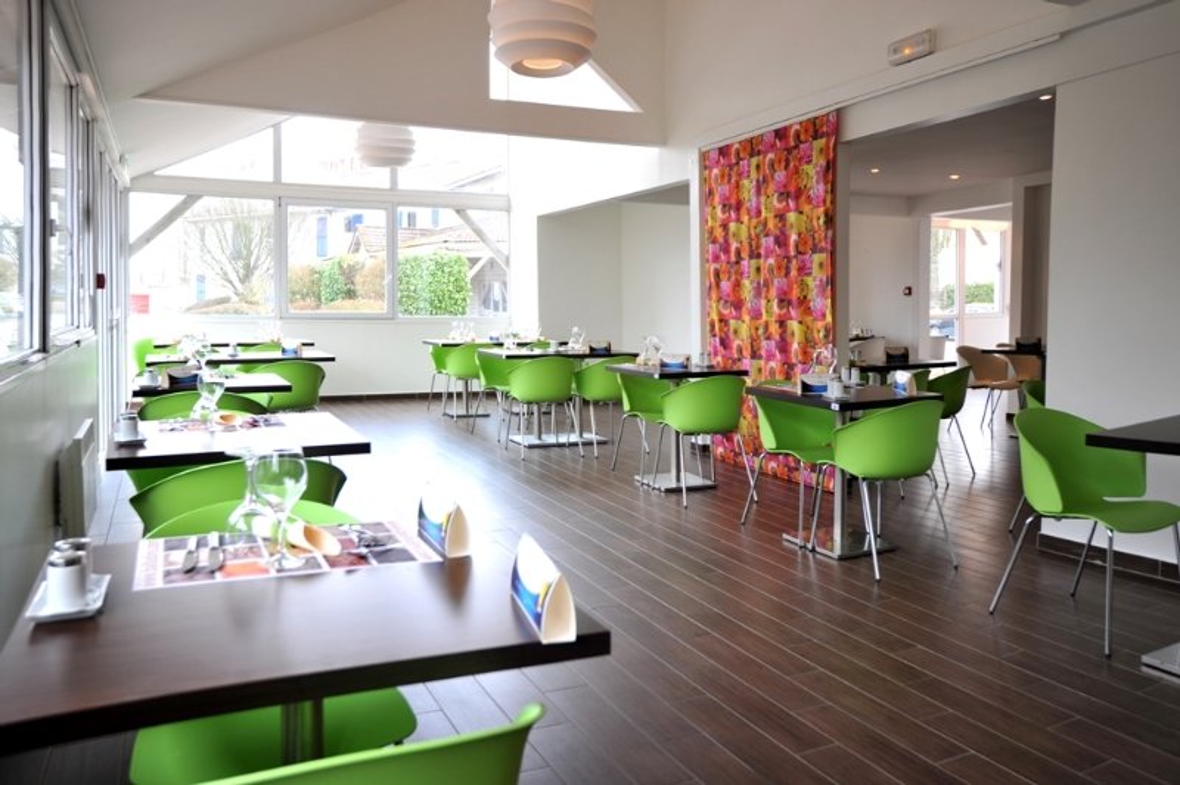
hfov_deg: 71.6
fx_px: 819
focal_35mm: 25
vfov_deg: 51.2
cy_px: 392
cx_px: 590
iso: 200
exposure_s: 1/25
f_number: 4.2
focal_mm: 25
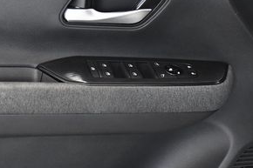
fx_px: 885
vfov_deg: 10.9
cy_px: 54
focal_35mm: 126
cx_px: 41
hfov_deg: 16.1
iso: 2500
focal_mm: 38
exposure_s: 1/320
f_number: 4.5
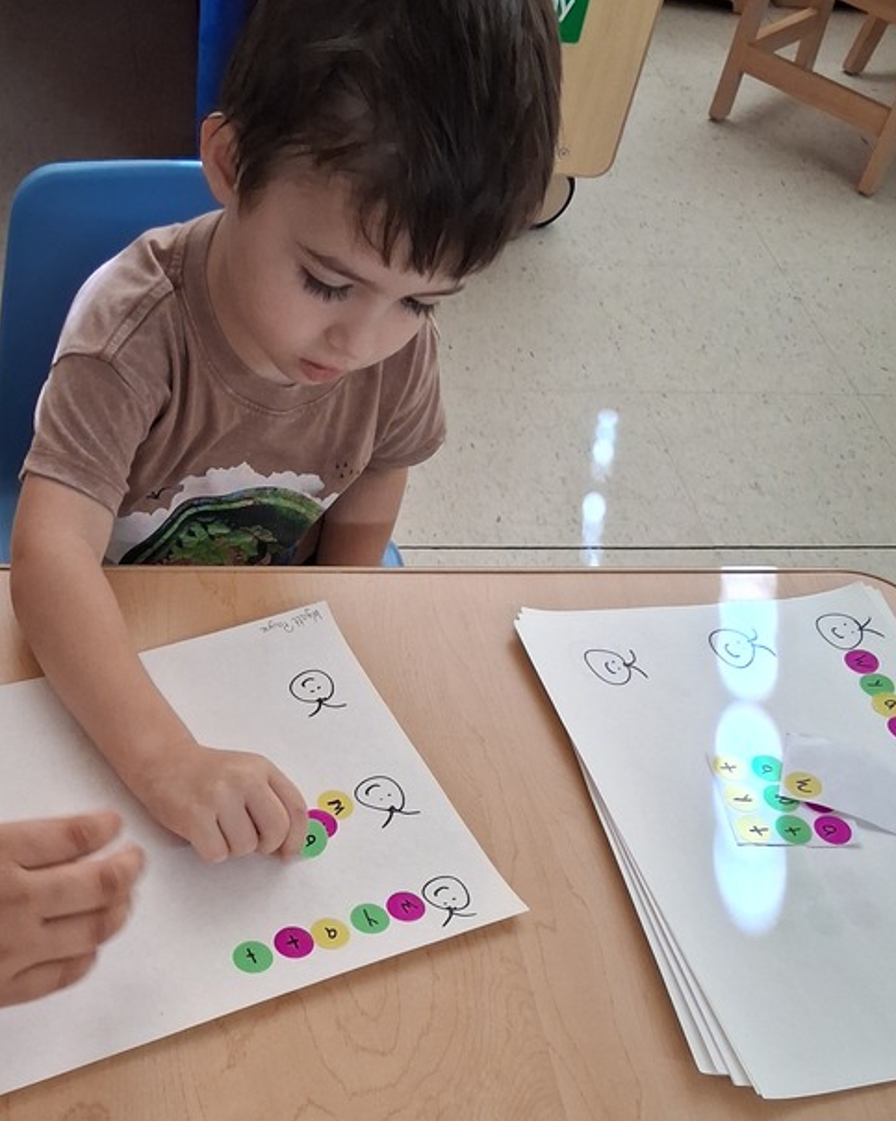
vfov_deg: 42.2
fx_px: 1426
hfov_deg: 34.3
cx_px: 252
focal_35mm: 43
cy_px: 763
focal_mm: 3.98
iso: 250
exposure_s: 1/60
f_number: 1.8
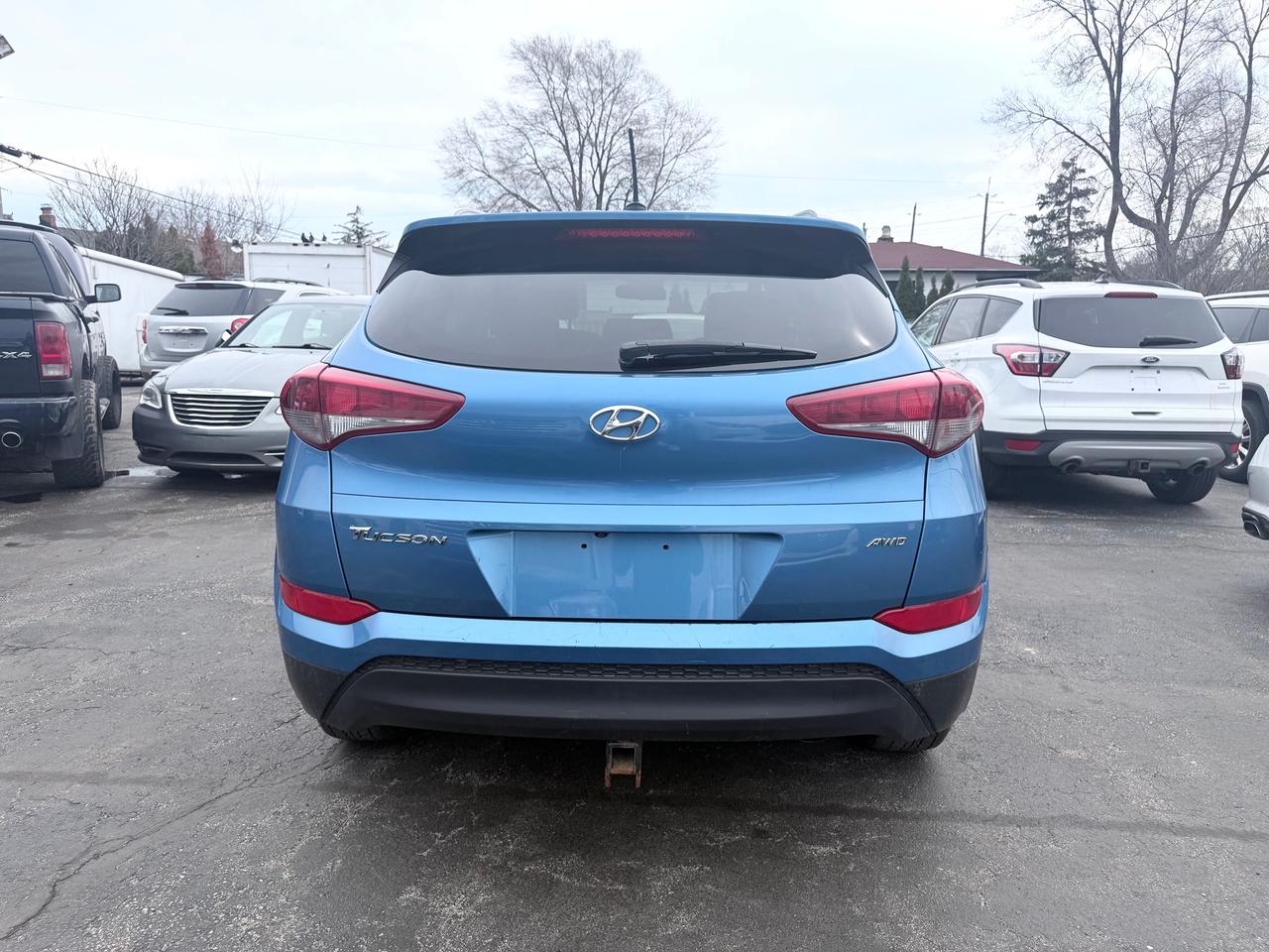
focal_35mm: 24
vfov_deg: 56.8
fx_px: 880
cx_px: 634
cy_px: 476
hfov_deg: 71.6
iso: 80
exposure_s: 1/2525
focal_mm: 6.76
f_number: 1.78
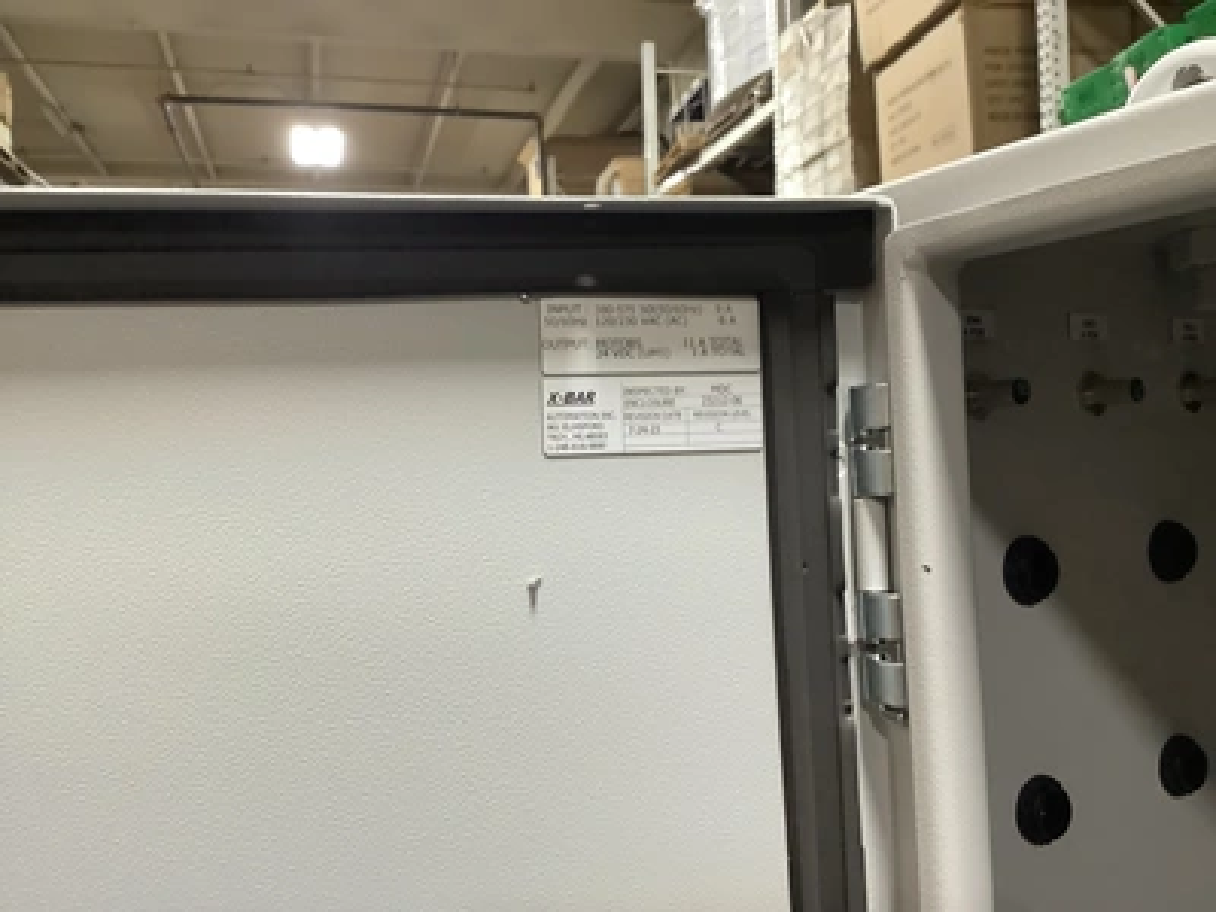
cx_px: 608
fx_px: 1089
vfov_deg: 45.4
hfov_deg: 58.4
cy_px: 456
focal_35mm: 31
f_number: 2.4
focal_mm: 3.3
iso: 800
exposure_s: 1/24
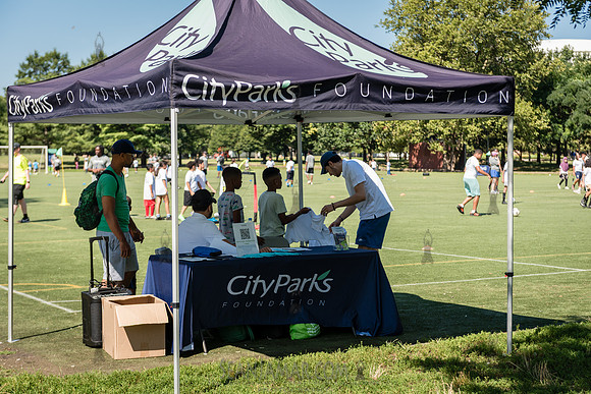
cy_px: 197
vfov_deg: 19.5
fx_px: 1149
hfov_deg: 28.8
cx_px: 296
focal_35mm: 70
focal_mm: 70
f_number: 4
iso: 200
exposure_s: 1/800
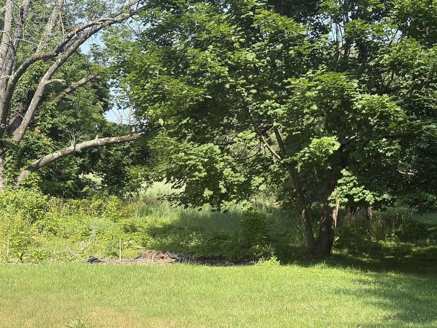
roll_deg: -0.5
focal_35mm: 52
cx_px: 218
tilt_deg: +5.0
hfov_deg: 36.8
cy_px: 164
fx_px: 656
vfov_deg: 28.0
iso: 50
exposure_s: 1/1196
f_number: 1.6
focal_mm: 5.96
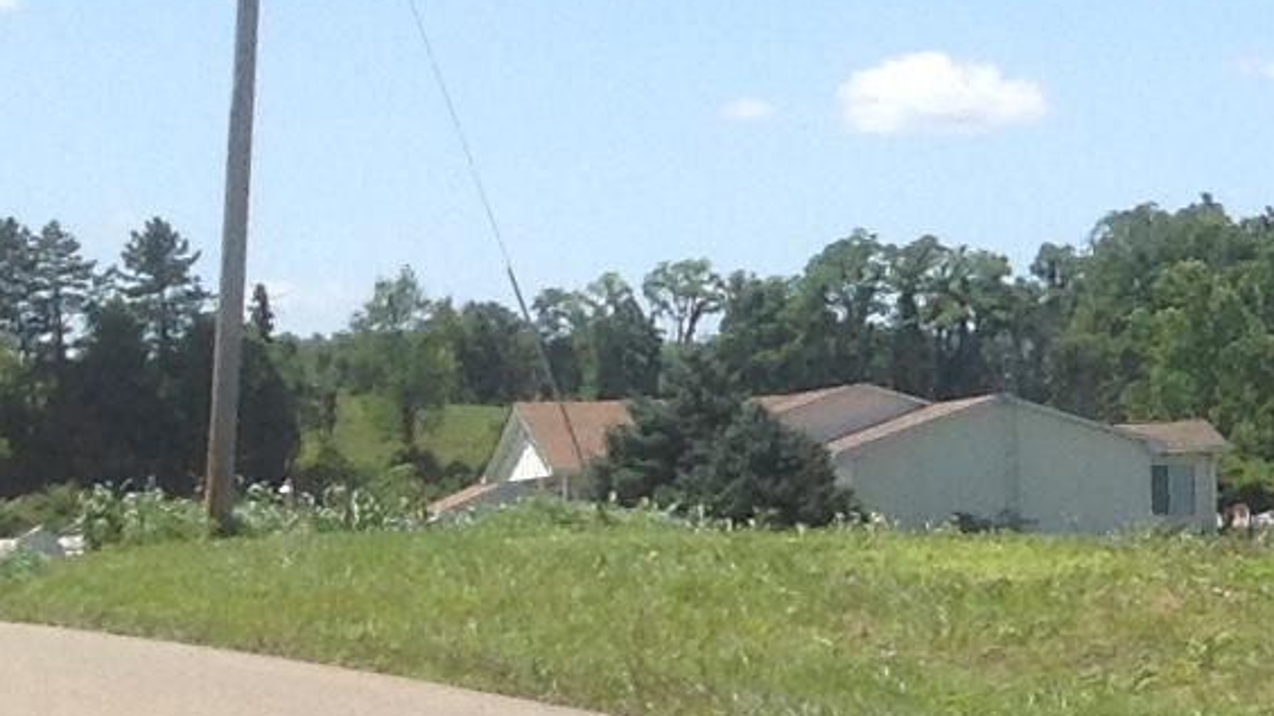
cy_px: 278
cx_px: 2379
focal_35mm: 175
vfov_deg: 6.9
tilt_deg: +2.8
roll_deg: +1.5
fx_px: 5911
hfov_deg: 11.3
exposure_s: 1/2016
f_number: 2.4
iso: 50
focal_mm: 4.28
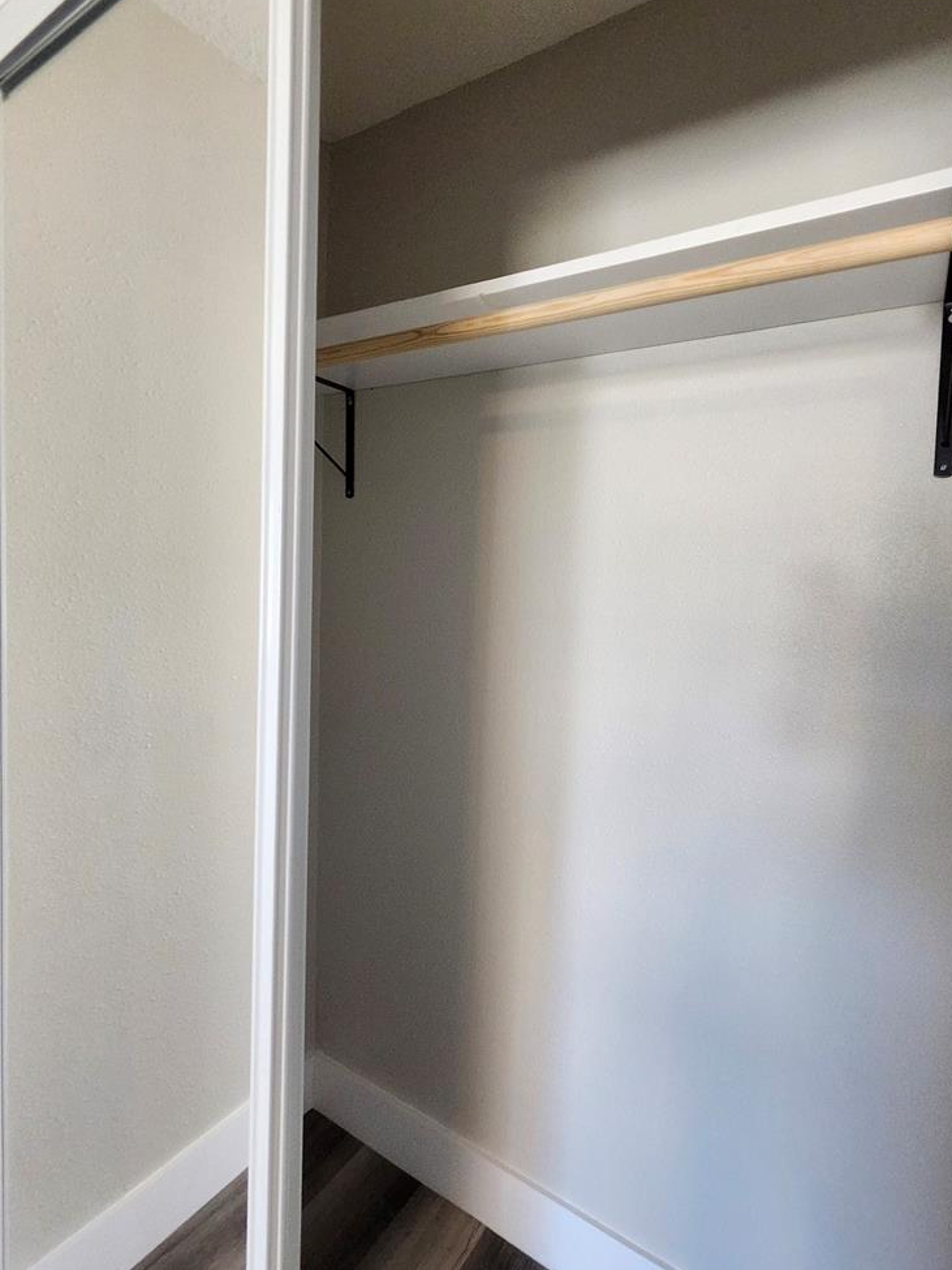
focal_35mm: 16
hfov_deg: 77.3
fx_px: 587
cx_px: 565
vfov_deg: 94.5
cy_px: 617
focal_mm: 1.74
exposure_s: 1/60
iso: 320
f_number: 2.2
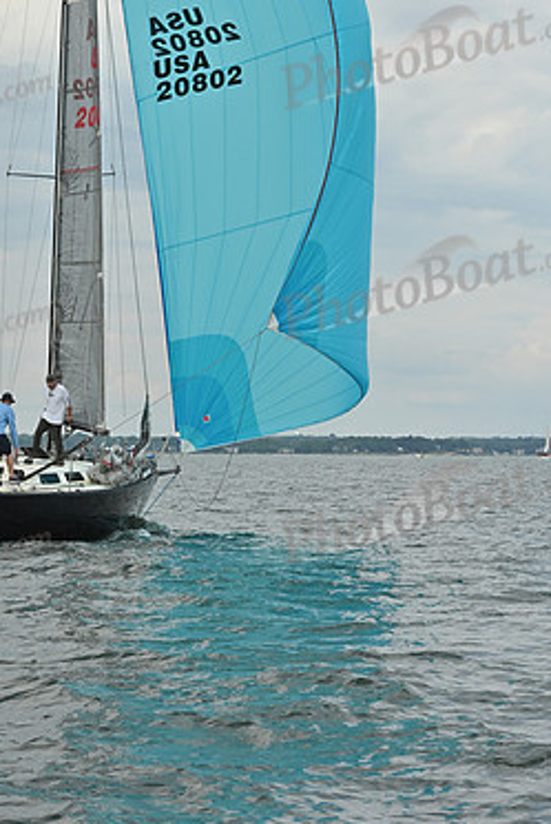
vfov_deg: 18.6
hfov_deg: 12.6
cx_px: 167
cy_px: 199
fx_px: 2495
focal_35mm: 109
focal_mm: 70
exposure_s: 1/1250
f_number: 8
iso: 320
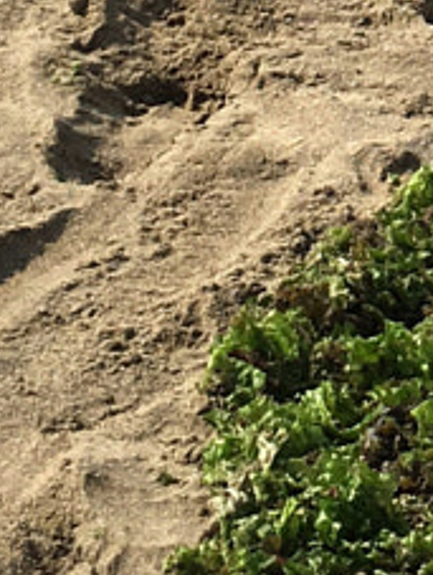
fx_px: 3393
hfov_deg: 7.0
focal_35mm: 204
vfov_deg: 9.3
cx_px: 977
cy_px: -377
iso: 25
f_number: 2.2
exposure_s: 1/1748
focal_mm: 4.15
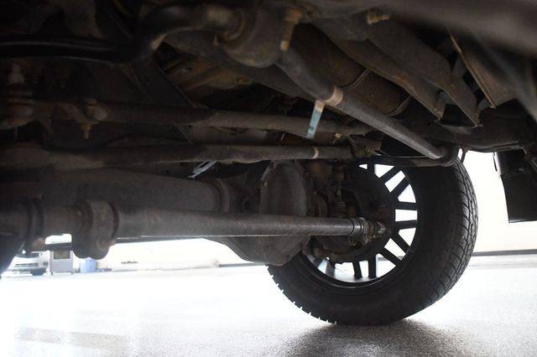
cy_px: 178
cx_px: 268
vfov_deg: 43.6
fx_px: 447
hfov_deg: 62.0
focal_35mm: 30
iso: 6400
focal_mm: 20
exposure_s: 1/60
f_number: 3.5
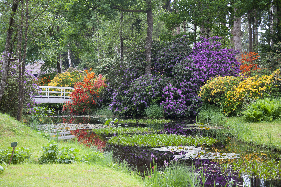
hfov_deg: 28.1
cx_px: 140
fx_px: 561
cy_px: 94
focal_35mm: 72
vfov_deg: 18.9
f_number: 4.8
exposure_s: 1/100
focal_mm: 48
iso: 250
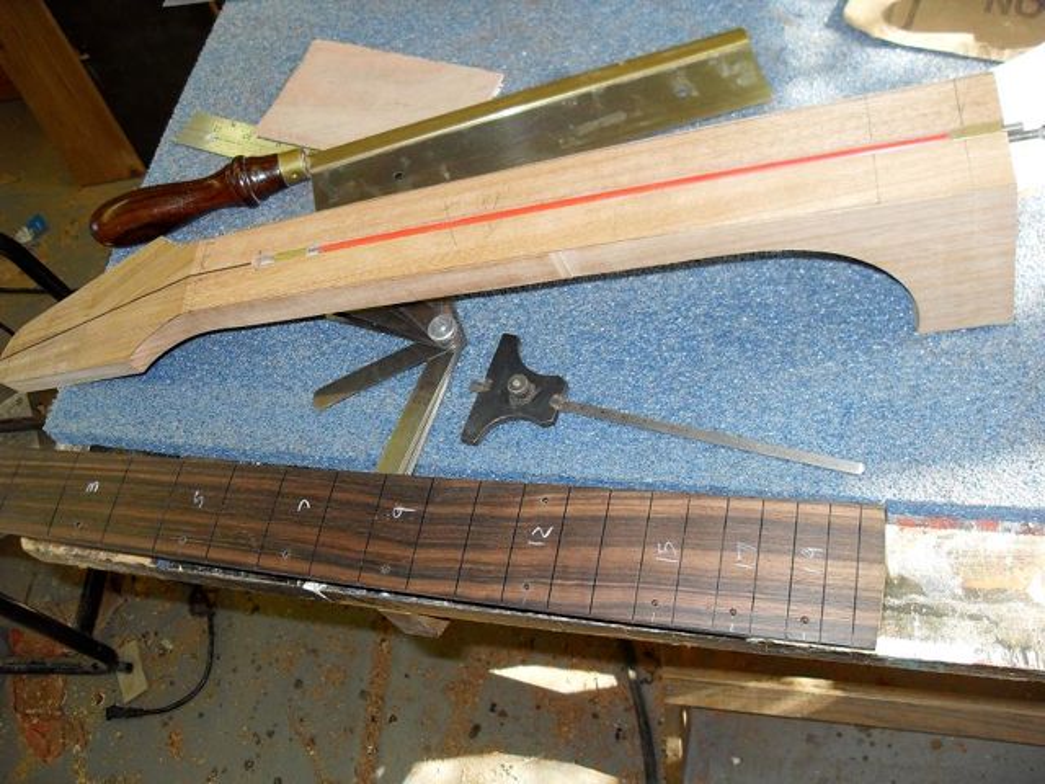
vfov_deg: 40.7
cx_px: 522
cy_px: 392
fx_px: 1057
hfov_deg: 52.6
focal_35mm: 35
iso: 100
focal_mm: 6.3
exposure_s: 1/45
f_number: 2.8
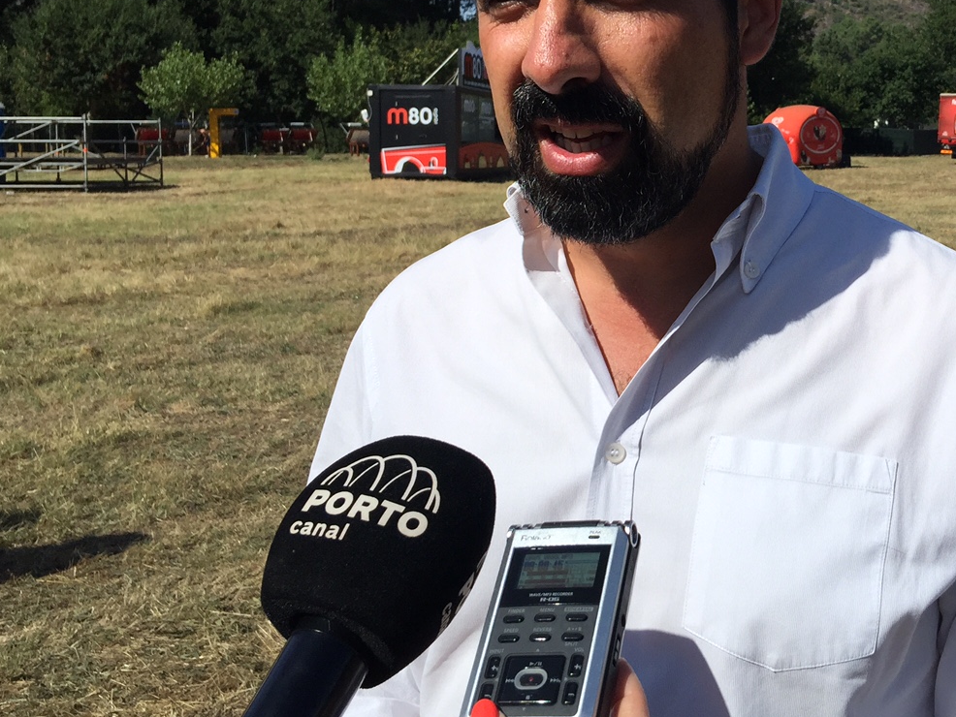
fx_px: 1326
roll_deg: -1.6
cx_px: 729
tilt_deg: -2.1
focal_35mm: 48
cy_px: 237
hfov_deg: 38.5
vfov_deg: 30.1
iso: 32
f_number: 2.2
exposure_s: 1/3049
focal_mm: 4.15
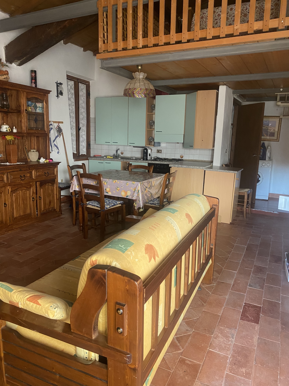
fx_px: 289
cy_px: 193
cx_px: 144
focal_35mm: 26
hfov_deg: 53.1
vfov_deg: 67.3
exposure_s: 1/60
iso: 400
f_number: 1.8
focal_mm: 4.25
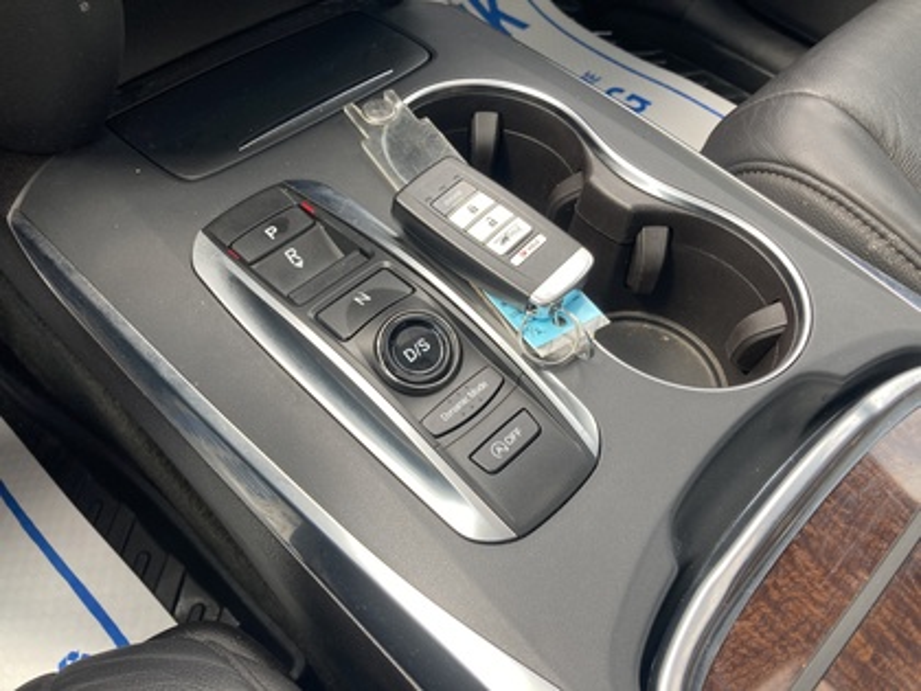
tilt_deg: -54.5
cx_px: 460
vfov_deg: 49.7
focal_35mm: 28
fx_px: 745
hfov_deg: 63.4
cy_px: 346
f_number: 1.8
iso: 32
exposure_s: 1/110
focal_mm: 3.99
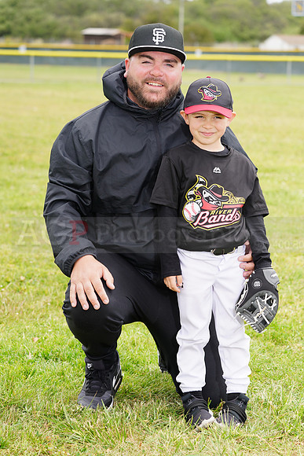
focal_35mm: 116
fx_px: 1468
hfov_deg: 11.8
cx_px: 152
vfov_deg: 17.6
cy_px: 228
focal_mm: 116
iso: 100
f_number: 6.3
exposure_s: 1/250
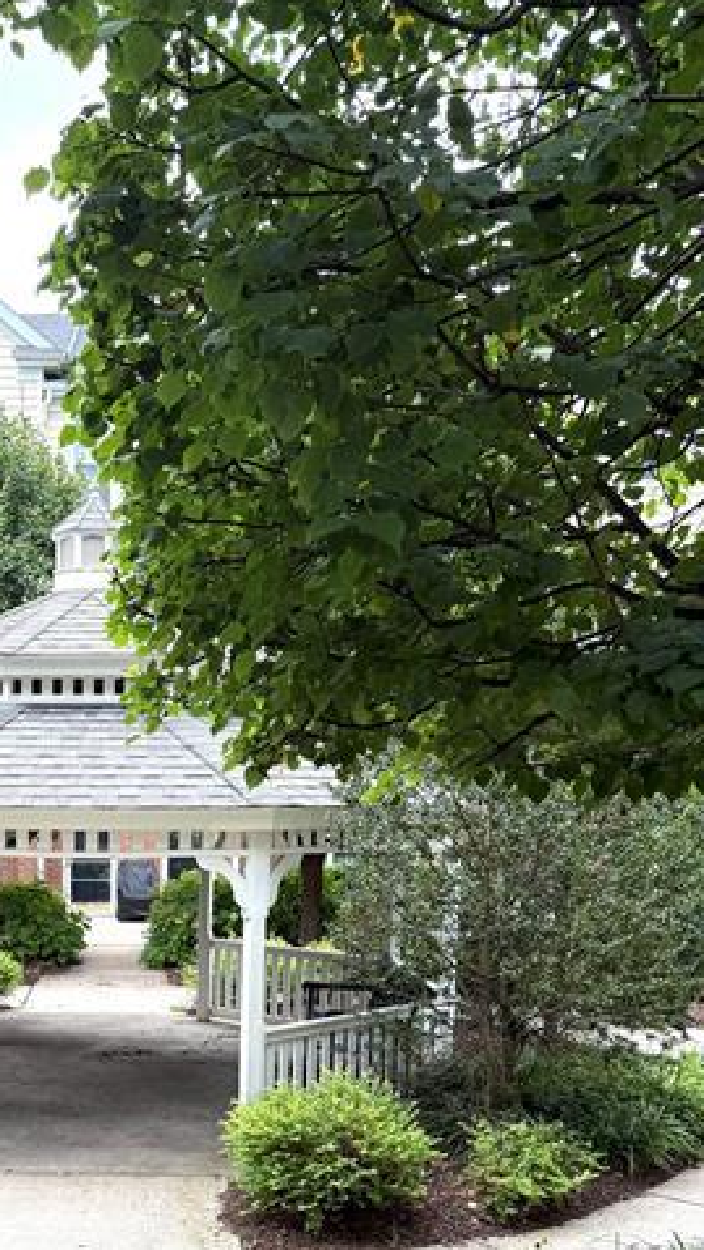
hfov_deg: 27.4
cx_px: 79
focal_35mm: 42
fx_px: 1393
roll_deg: +0.0
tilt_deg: -7.2
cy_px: 981
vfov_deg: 46.1
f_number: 1.78
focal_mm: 6.76
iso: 100
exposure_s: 1/448
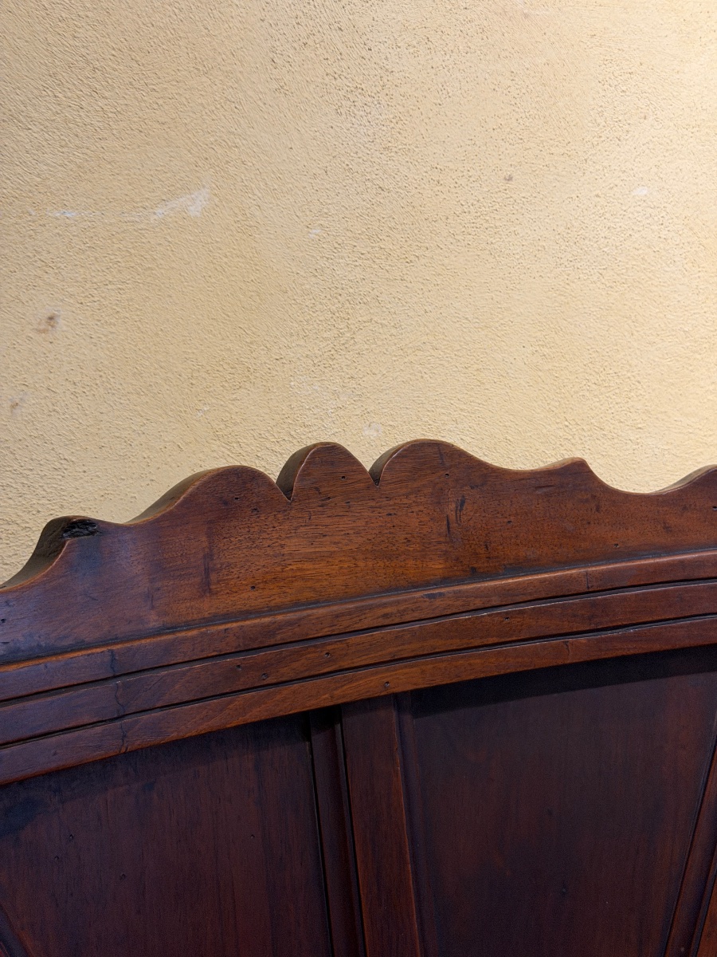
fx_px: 1326
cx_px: 358
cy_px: 478
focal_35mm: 48
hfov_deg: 30.3
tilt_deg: -12.3
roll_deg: -2.1
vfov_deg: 39.7
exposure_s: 1/33
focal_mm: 6.76
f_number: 1.78
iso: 250
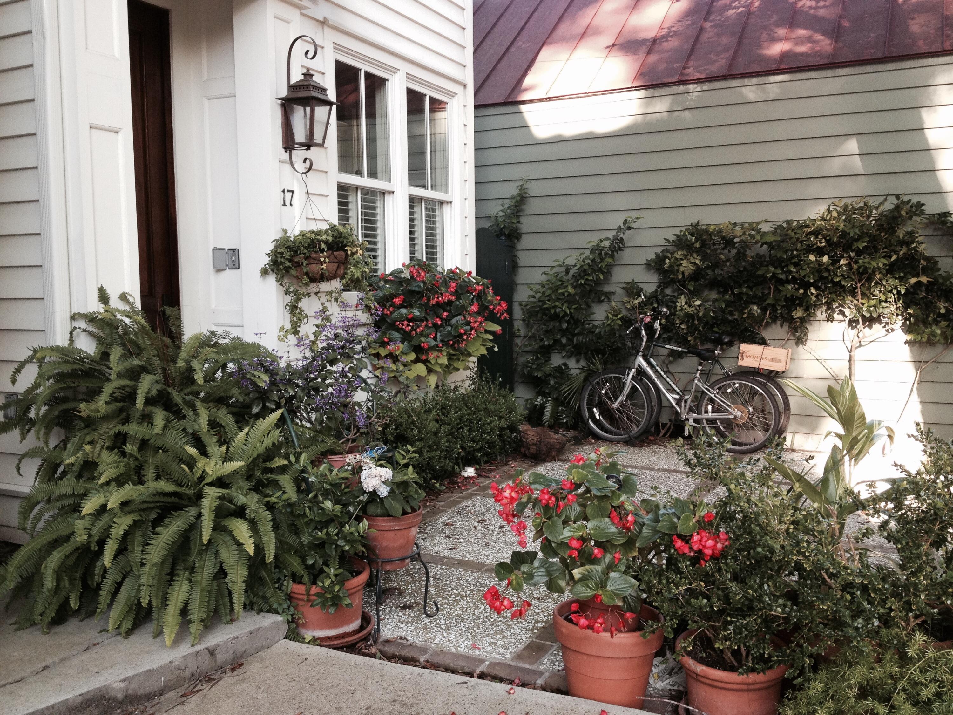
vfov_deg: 40.7
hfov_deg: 52.6
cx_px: 476
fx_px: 964
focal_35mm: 35
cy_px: 358
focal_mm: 4.28
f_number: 2.4
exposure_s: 1/120
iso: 125
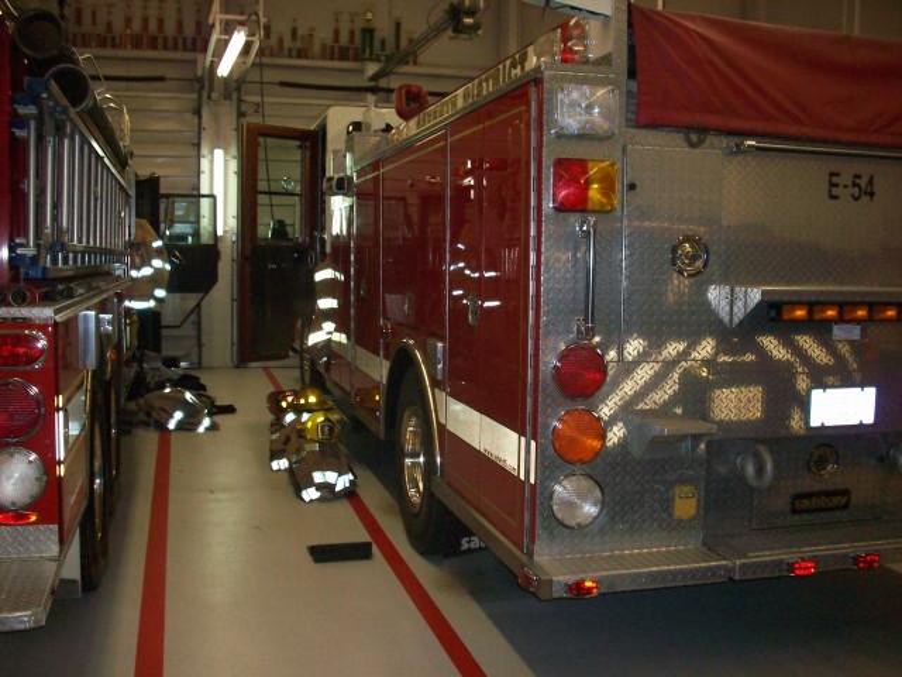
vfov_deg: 38.7
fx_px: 964
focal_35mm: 37
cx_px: 451
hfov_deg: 50.1
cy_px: 338
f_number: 2.8
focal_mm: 6.2
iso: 200
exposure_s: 1/64
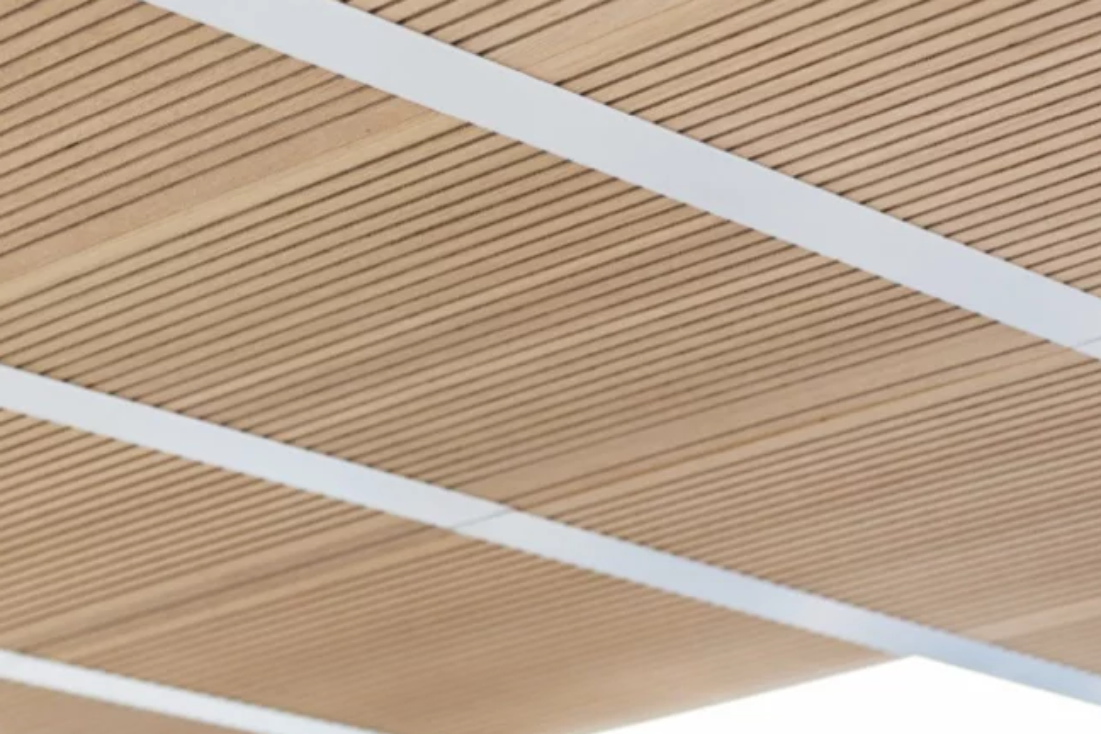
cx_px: 500
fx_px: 3700
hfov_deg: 16.9
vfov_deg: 11.3
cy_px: 455
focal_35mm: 121
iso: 125
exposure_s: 1/50
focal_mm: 49
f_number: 2.8
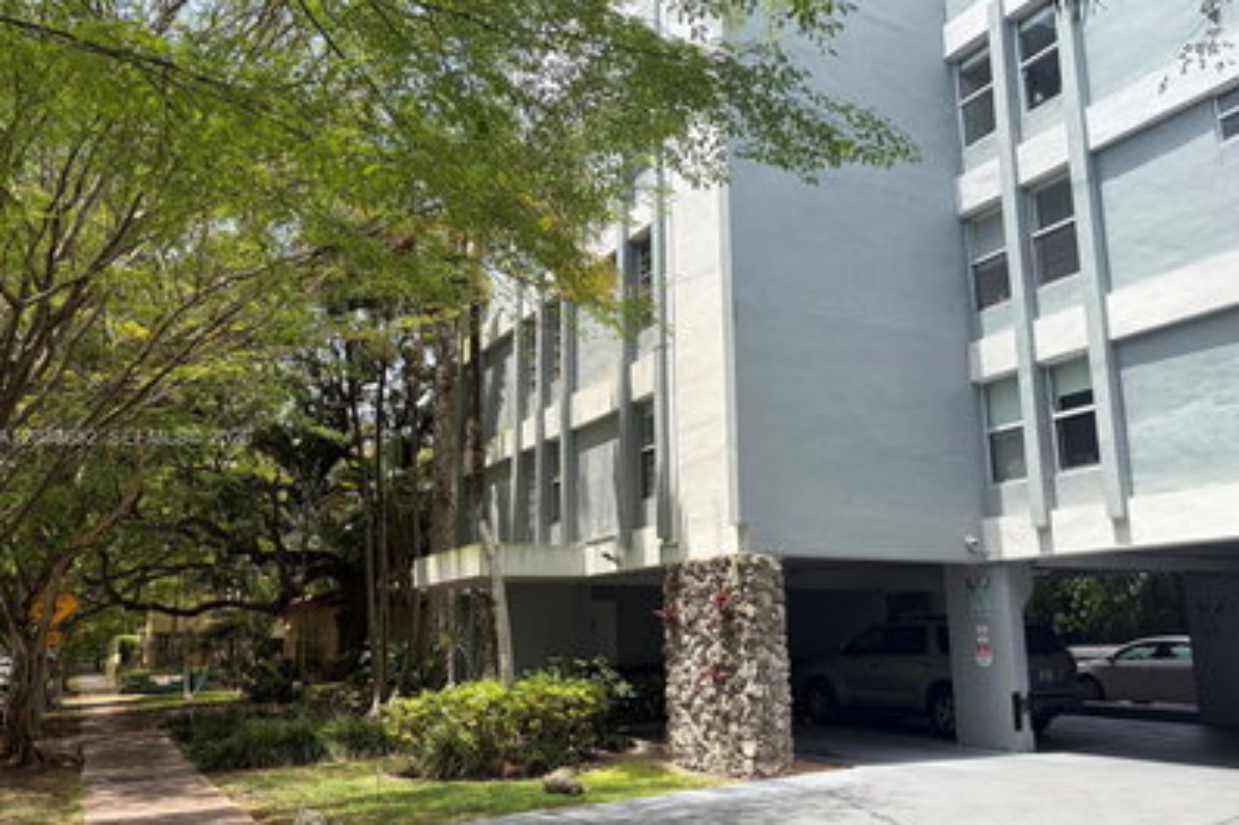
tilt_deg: +10.1
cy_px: 439
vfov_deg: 44.9
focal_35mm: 29
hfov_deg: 63.6
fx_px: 998
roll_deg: +0.0
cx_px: 658
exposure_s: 1/1311
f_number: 1.6
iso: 50
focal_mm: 5.96
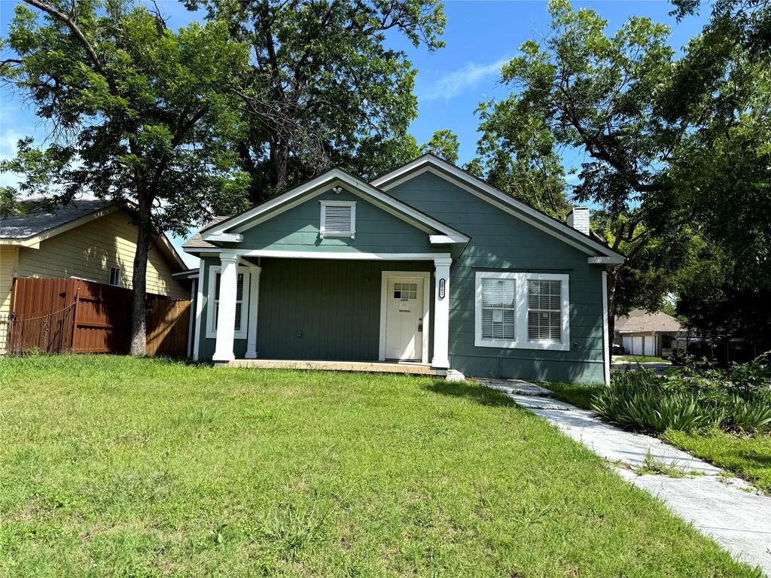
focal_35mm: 24
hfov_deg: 71.6
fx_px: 535
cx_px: 386
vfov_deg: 56.8
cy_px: 289
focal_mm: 6.76
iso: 80
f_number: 1.78
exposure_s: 1/2801
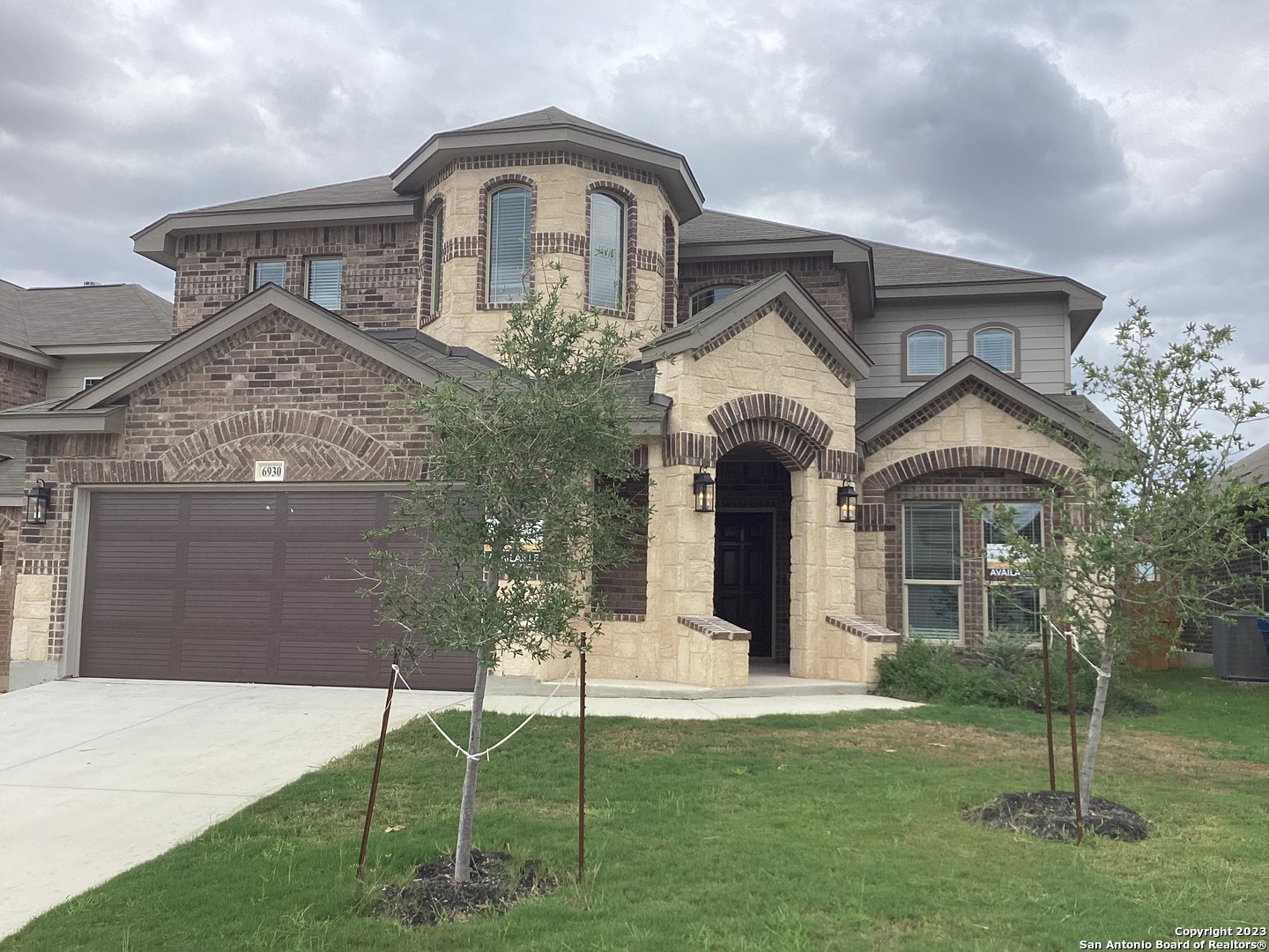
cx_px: 634
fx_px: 1136
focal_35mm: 31
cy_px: 476
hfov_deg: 58.4
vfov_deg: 45.4
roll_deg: +0.0
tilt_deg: +8.3
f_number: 2.4
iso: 25
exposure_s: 1/858
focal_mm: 3.3
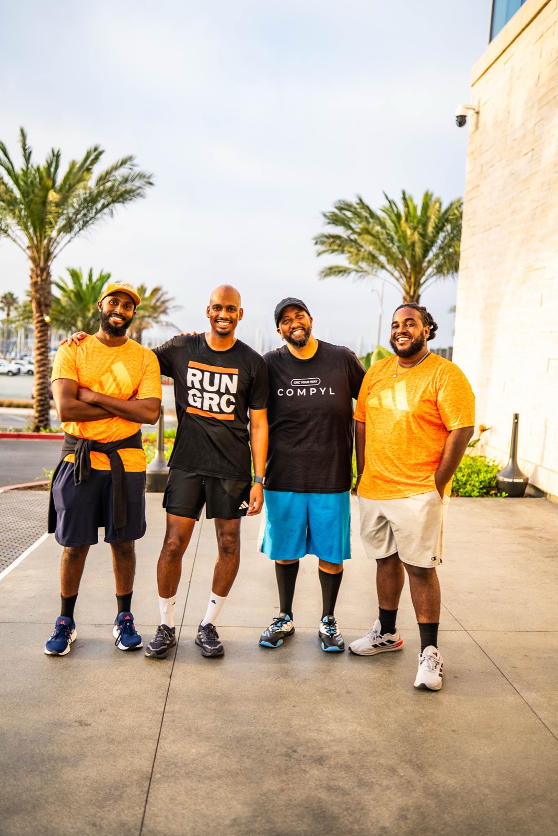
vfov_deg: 54.4
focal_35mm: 35
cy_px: 418
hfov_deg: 37.9
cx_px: 279
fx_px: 813
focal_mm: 35
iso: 160
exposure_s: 1/400
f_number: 2
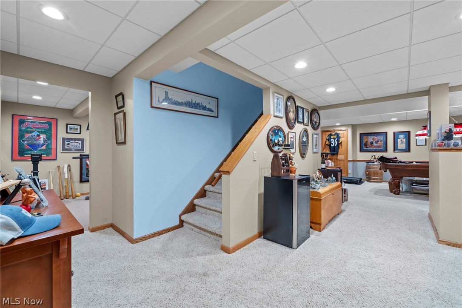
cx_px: 231
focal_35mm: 14
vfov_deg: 81.2
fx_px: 180
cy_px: 154
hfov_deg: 104.3
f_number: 9
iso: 250
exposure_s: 1
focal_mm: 14
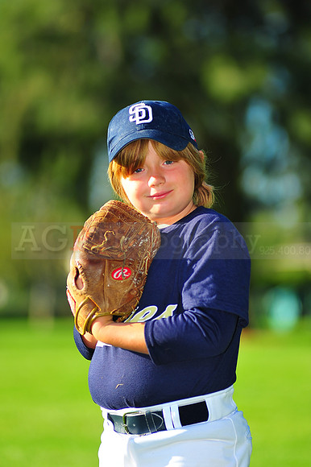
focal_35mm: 180
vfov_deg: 11.4
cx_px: 156
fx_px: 2335
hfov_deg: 7.6
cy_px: 234
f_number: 3.5
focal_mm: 180
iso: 200
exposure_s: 1/1000
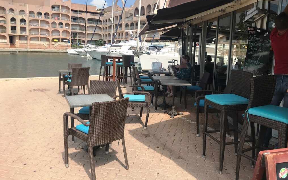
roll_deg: -1.1
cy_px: 78
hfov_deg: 62.9
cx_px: 145
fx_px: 235
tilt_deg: -5.9
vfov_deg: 41.7
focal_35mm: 30
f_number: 1.8
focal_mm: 3.99
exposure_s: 1/2128
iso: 20
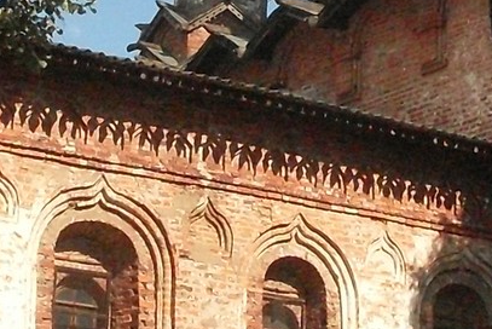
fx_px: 1901
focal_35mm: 139
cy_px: 85
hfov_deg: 14.7
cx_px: 361
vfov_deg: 9.9
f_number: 8.4
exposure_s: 1/750
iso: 400
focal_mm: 6.3
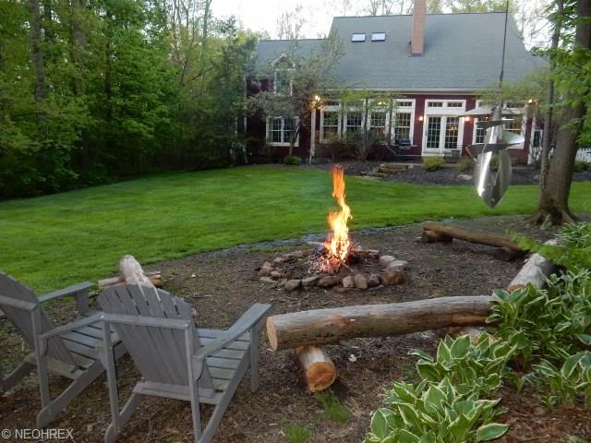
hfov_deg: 69.4
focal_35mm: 25
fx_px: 427
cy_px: 222
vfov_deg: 54.9
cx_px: 296
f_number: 3.7
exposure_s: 1/30
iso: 250
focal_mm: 4.5
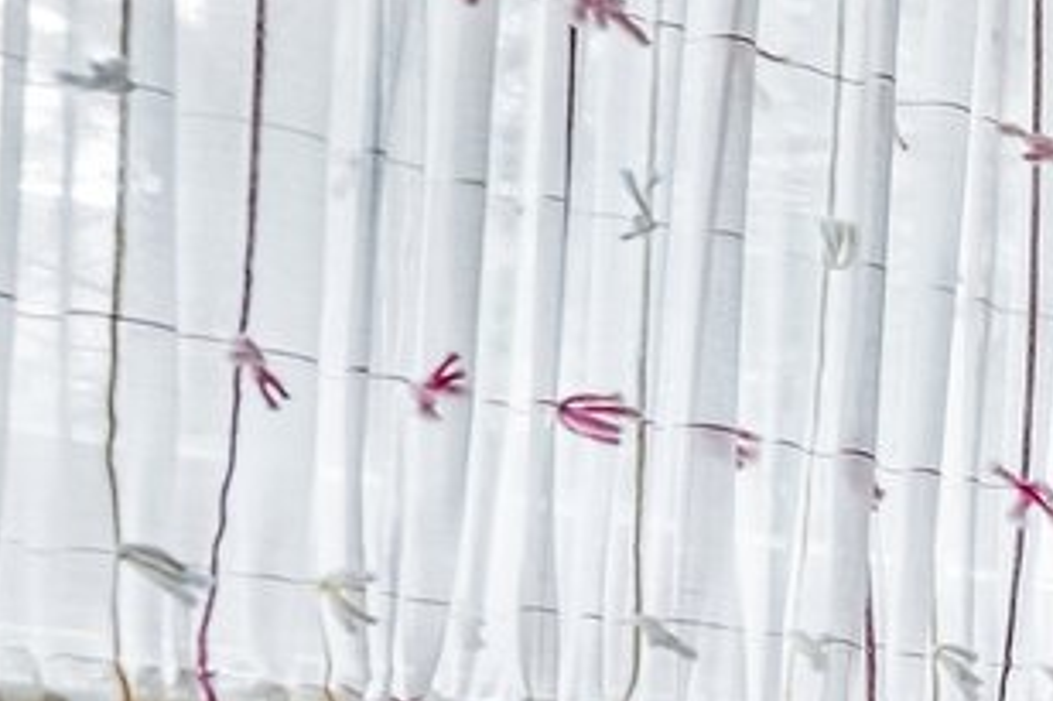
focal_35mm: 93
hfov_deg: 11.9
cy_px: 1099
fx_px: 2719
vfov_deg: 13.7
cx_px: 3080
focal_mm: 14
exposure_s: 1/10
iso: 320
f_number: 8
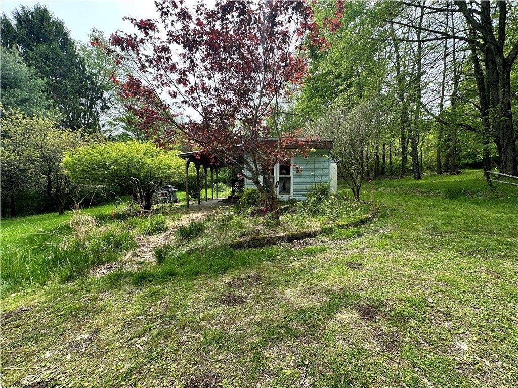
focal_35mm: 14
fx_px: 209
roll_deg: -0.6
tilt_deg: -1.8
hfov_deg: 102.1
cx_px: 259
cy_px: 194
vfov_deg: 85.7
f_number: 2.2
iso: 40
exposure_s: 1/380
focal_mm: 2.22
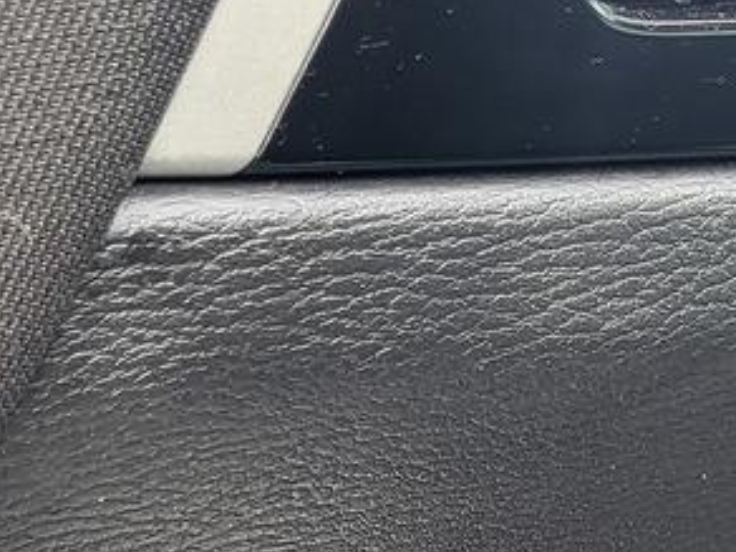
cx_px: 494
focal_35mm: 114
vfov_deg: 11.5
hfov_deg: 17.2
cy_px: 1159
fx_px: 2424
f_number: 1.8
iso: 80
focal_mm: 5.4
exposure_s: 1/120
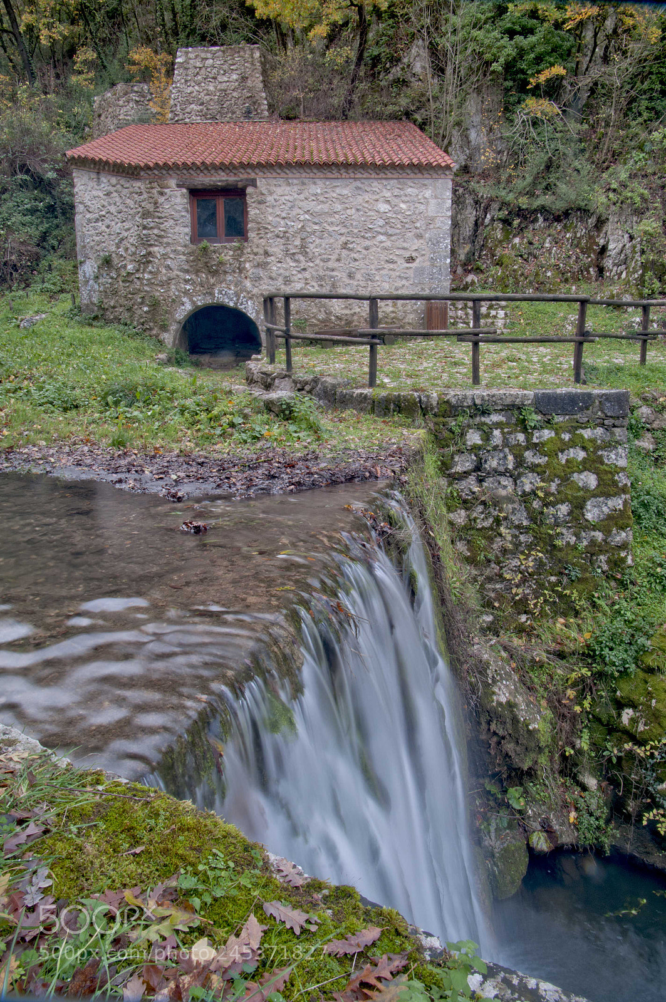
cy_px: 501
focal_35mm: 24
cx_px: 333
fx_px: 668
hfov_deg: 53.0
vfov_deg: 73.8
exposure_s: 1.3
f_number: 22
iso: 100
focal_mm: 16
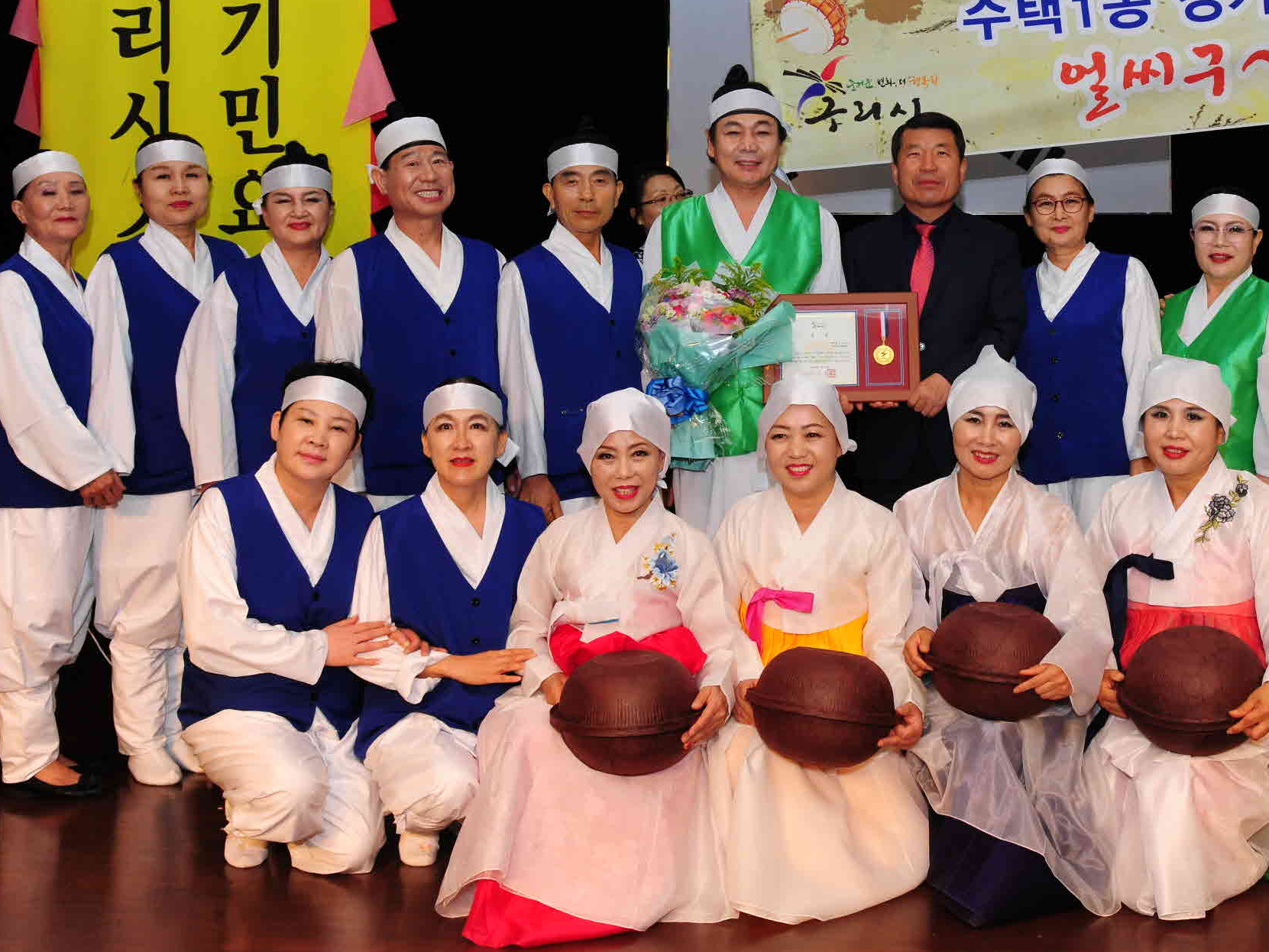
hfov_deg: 44.1
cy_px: 296
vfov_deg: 34.0
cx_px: 853
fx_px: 1540
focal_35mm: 42
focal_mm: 24
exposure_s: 1/125
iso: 800
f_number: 7.1
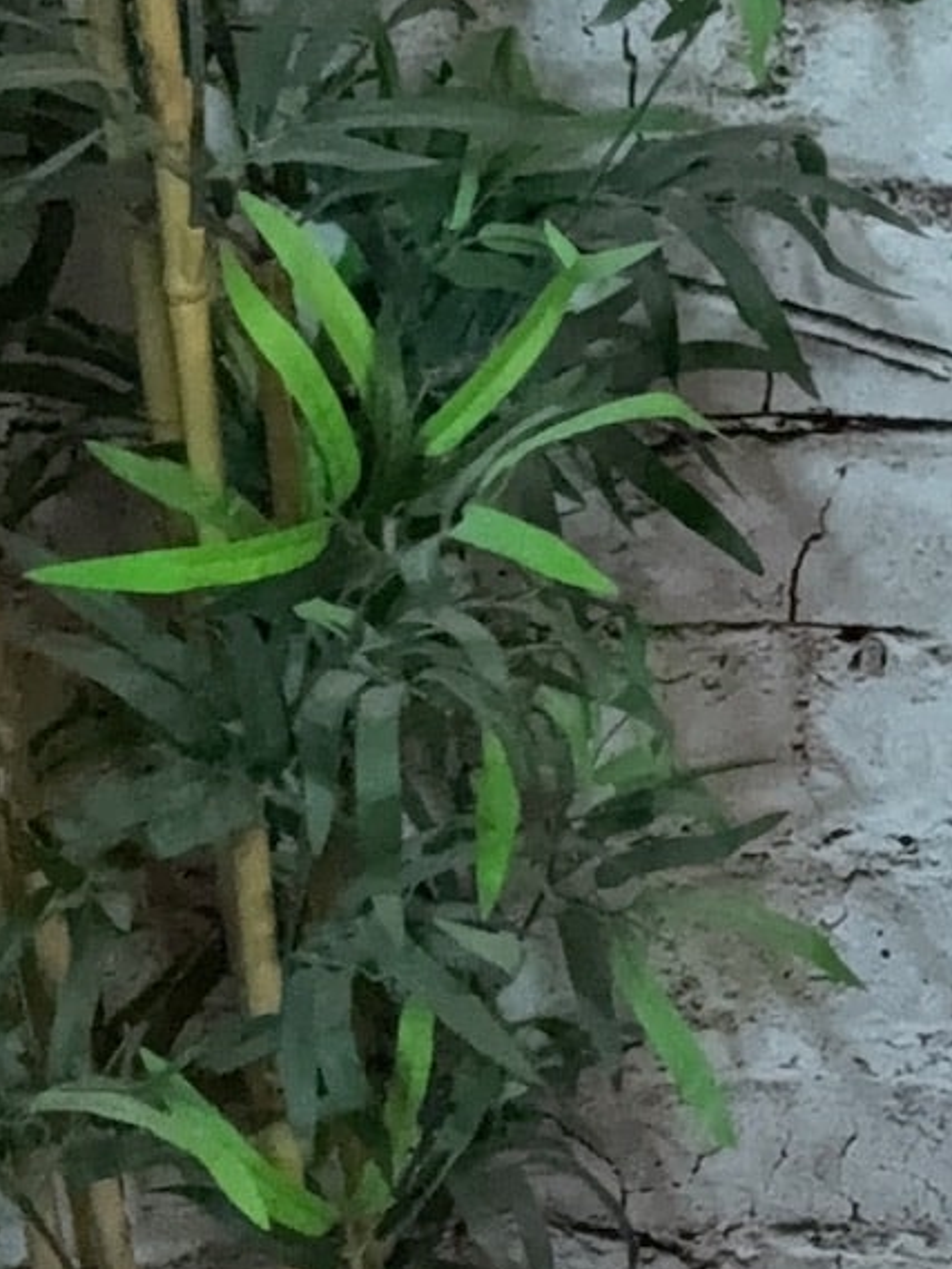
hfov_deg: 12.6
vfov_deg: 18.1
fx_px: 3959
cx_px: 1668
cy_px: 301
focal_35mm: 108
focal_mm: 2.69
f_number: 1.9
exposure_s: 1/33
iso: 200
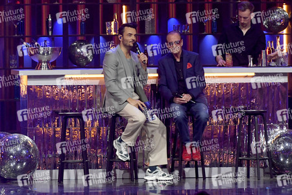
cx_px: 146
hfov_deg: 10.3
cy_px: 98
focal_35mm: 200
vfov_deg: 6.9
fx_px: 1622
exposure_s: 1/250
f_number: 4
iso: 2500
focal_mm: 200
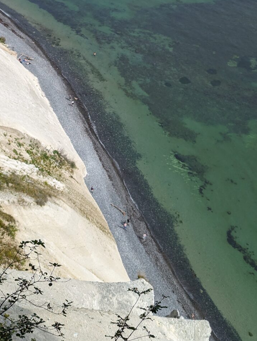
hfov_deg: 18.2
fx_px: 800
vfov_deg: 23.7
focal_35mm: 81
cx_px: 90
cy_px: 62
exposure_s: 1/1767
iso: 45
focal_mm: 6.81
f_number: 1.85
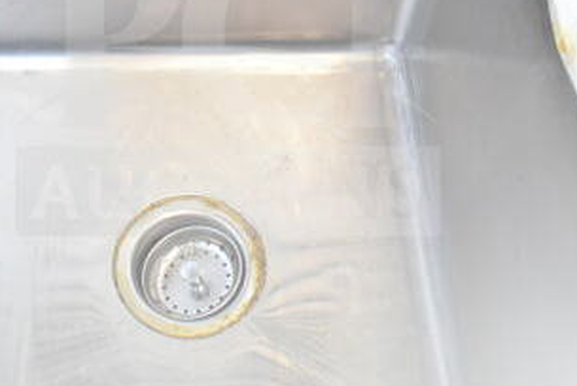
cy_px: 86
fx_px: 963
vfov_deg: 22.4
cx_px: 227
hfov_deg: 33.3
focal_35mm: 60
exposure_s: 1/80
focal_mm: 20
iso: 1600
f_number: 4.5
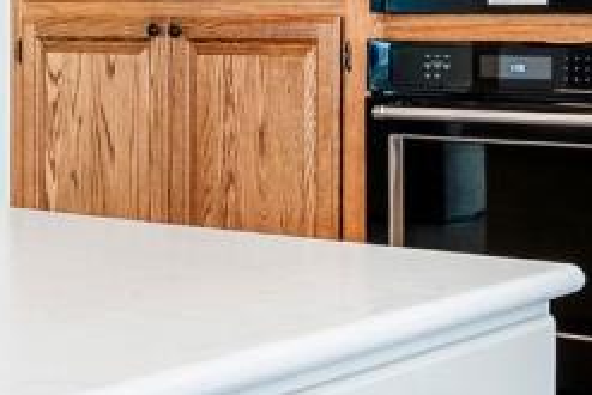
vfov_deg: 14.5
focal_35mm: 91
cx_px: 62
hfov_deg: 21.9
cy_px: -89
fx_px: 1497
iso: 250
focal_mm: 10
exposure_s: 1/4
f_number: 8
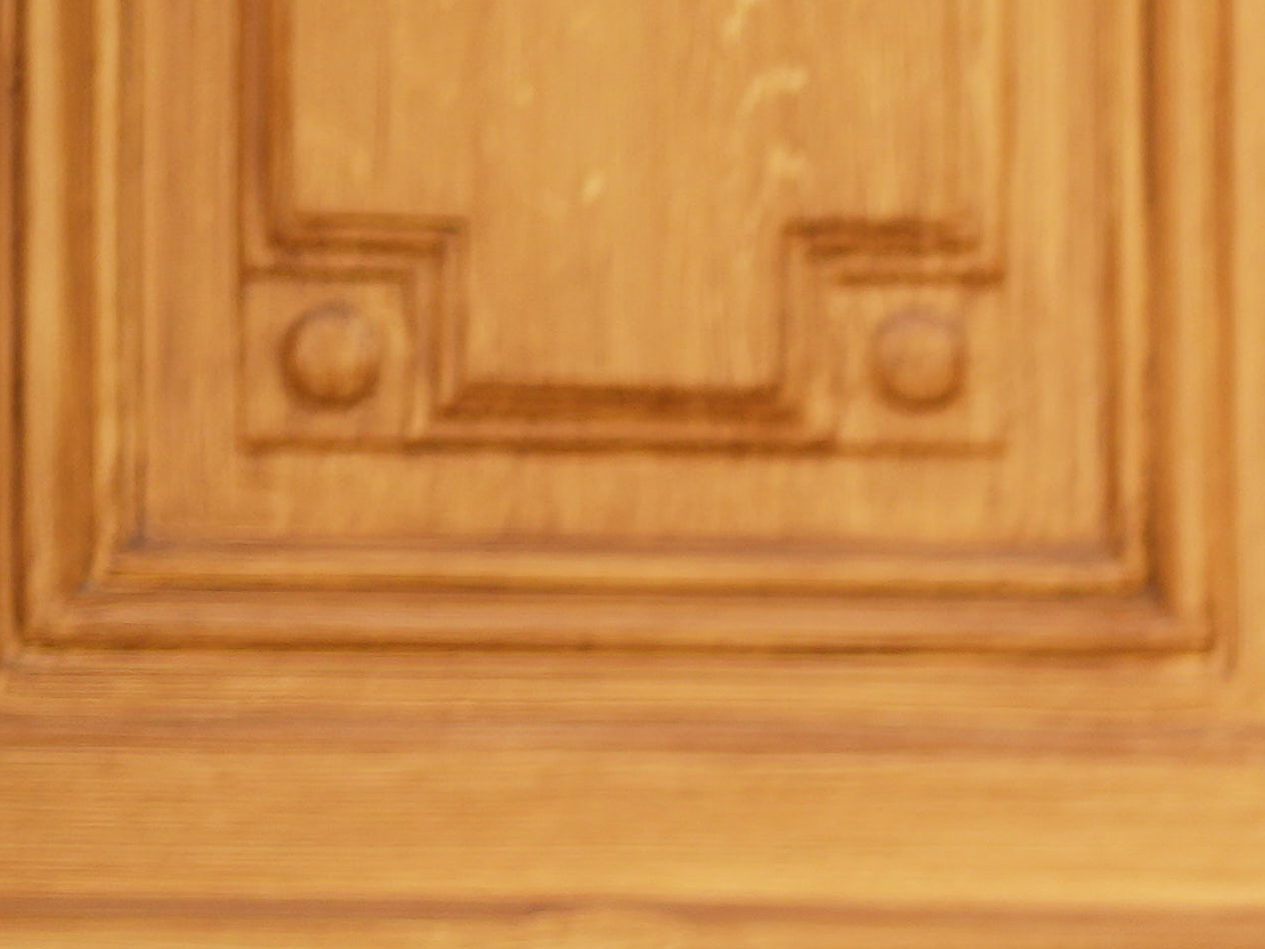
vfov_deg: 2.7
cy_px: 1808
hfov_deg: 3.5
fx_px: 20211
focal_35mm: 553
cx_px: 3884
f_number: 1.4
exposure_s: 1/1600
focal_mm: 85
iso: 100
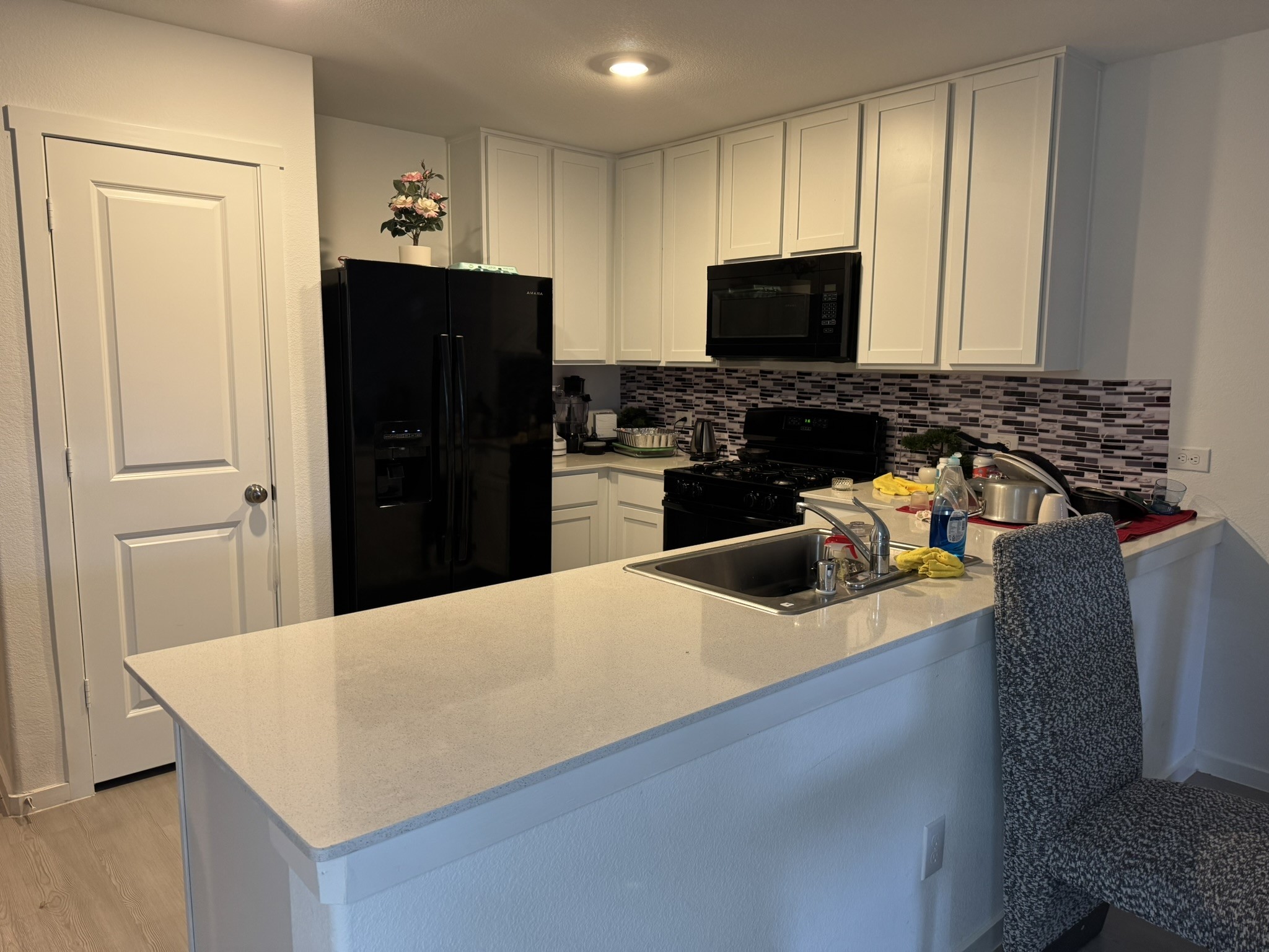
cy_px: 476
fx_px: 880
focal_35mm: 24
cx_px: 634
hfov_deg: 71.6
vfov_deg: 56.8
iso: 200
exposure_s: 1/60
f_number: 1.78
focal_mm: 6.76
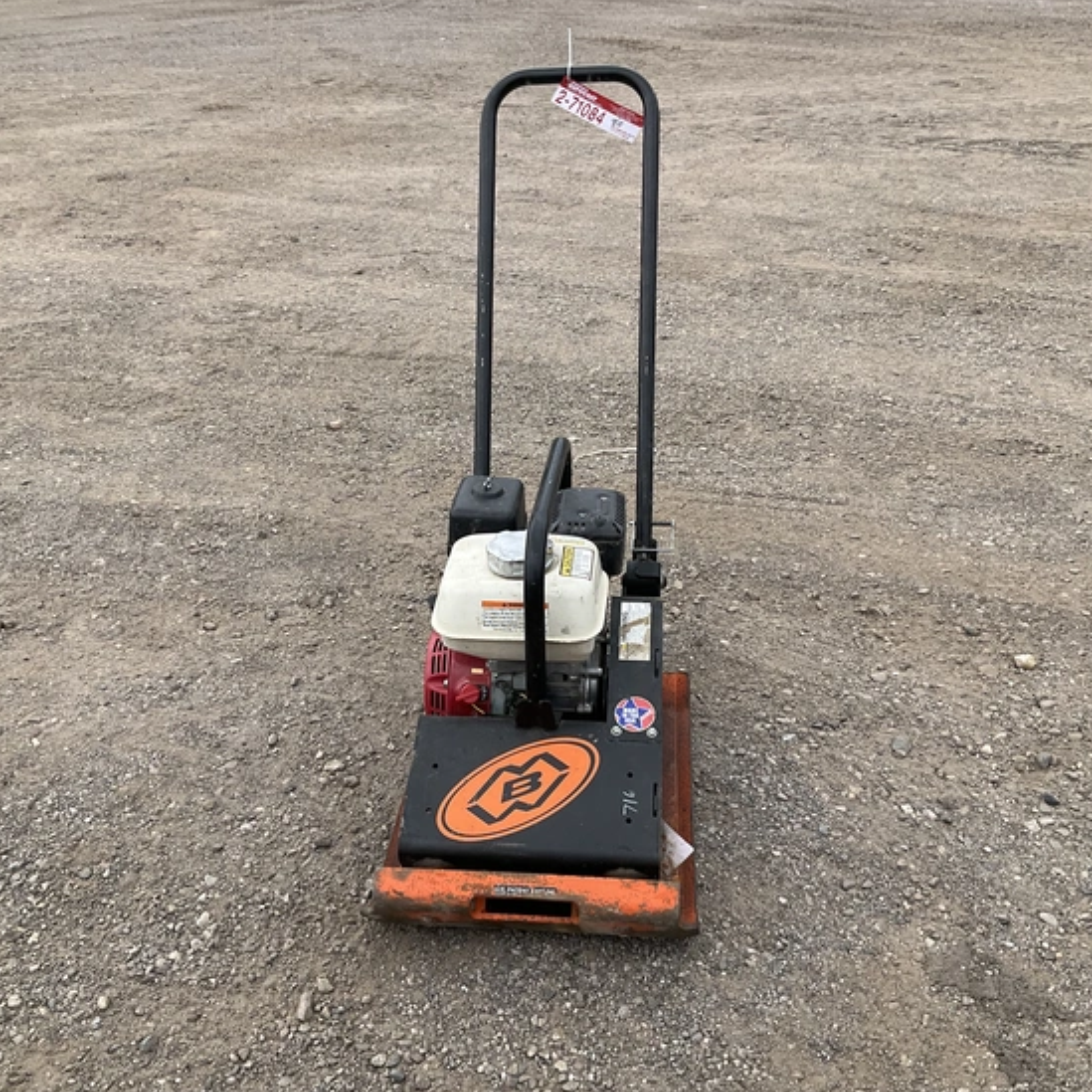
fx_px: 1249
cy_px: 544
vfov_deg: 47.2
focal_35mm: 35
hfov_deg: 47.2
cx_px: 529
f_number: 1.8
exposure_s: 1/1121
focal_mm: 3
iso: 25
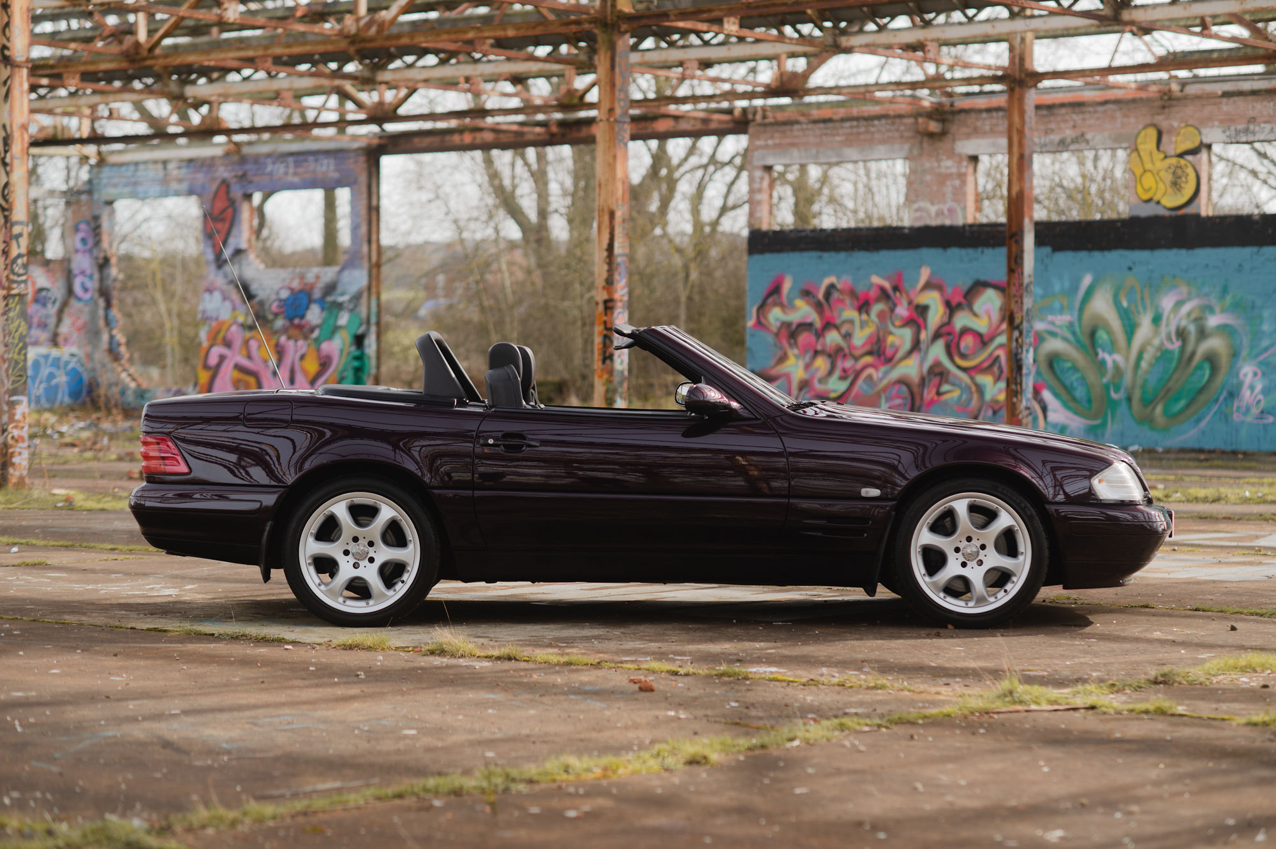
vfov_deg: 16.1
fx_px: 3011
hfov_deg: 23.9
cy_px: 424
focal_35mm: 85
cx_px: 638
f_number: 2.8
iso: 100
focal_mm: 85
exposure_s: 1/320
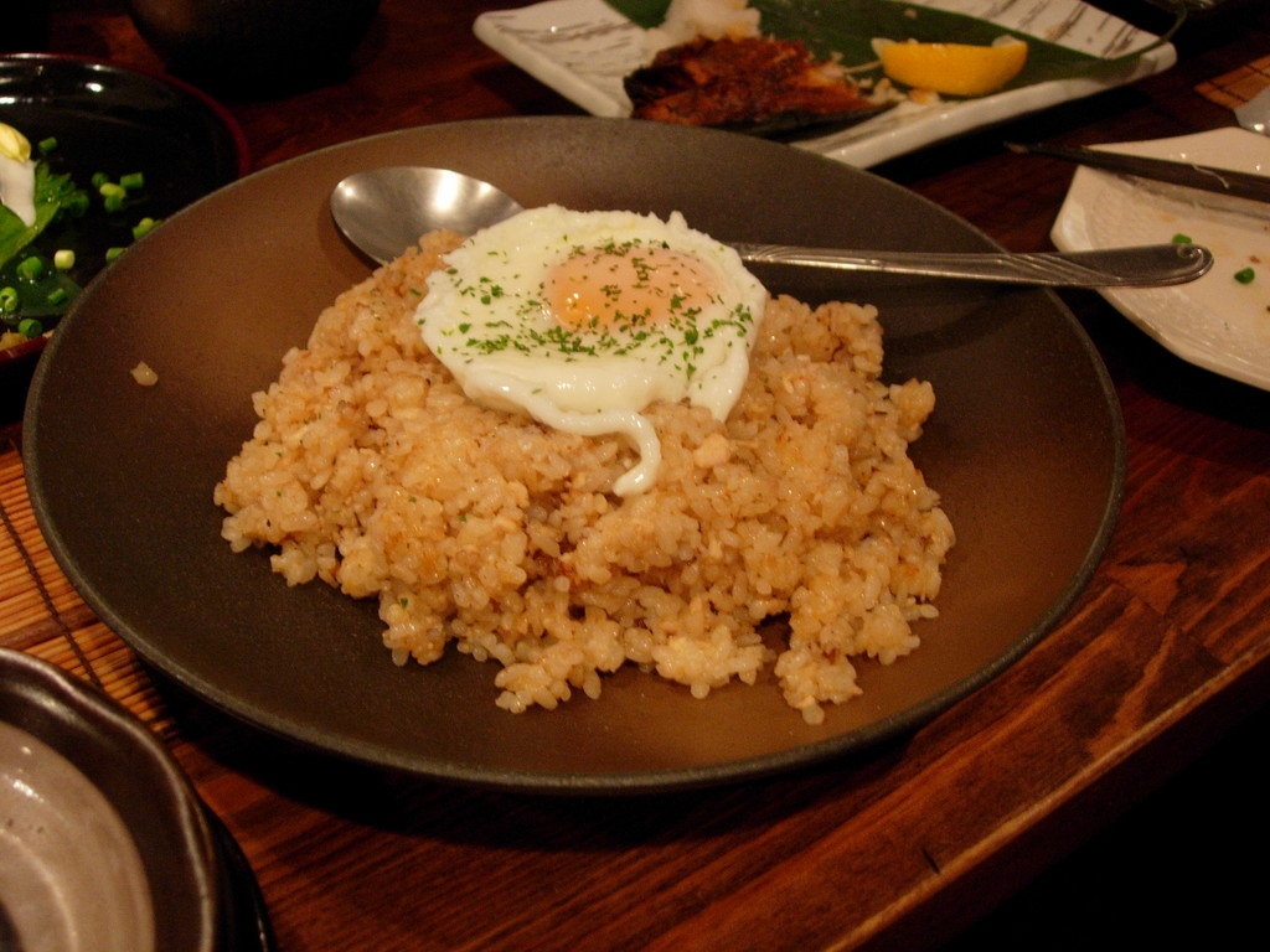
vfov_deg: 35.1
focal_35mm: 41
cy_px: 476
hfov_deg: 45.8
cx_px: 635
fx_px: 1504
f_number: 2.9
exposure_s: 1/13.4
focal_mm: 8.5
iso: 200
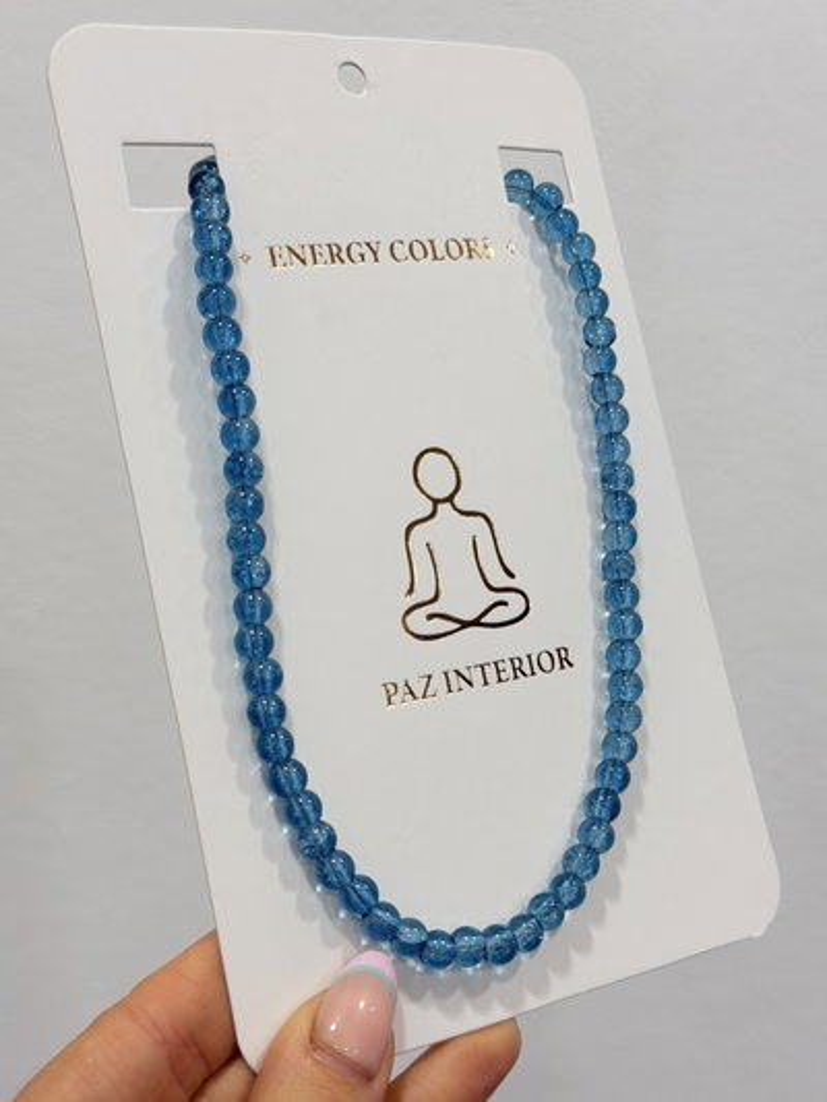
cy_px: 551
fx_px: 1528
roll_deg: +1.3
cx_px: 414
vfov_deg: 39.6
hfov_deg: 30.3
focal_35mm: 48
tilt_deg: -8.9
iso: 80
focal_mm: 6.76
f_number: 1.78
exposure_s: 1/50
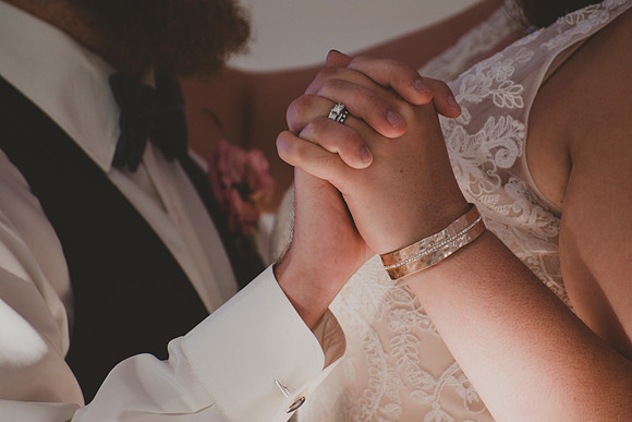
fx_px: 7901
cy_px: 211
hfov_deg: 4.6
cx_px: 316
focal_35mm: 450
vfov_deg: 3.1
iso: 320
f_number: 6.3
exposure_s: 1/125
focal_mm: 300
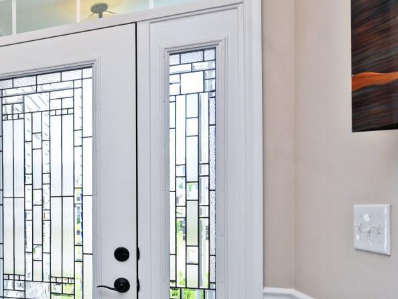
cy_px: 216
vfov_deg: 40.8
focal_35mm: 34
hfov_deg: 42.9
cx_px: -34
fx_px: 391
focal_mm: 14
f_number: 5.6
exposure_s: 1/125
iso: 180
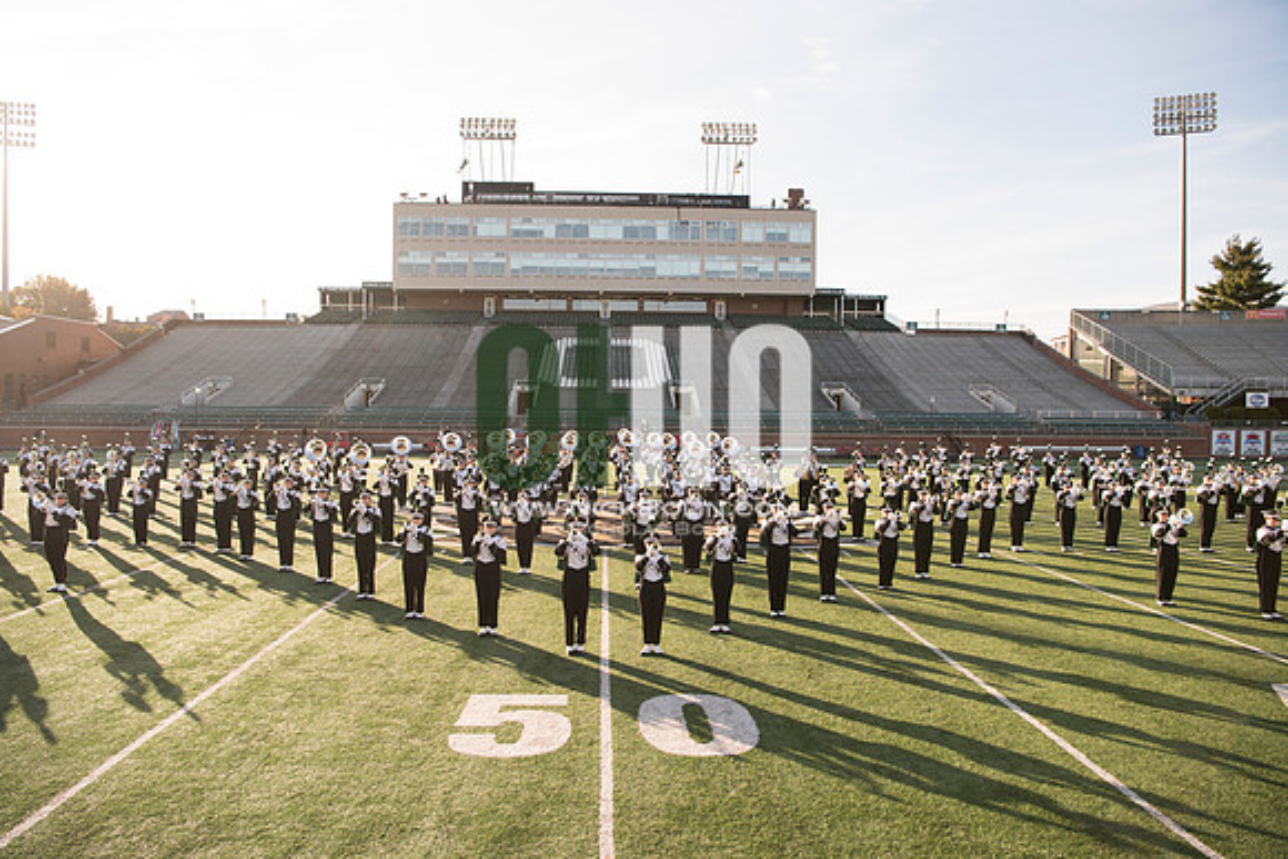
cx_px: 644
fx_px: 859
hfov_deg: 73.7
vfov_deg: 53.2
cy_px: 430
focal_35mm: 24
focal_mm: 24
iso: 320
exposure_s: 1/640
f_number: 5
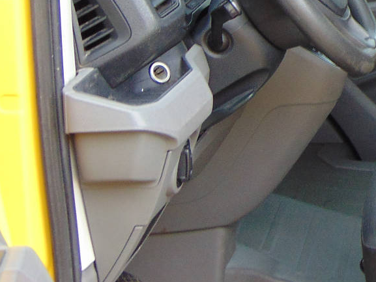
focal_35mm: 97
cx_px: 437
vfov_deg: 14.9
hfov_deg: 19.2
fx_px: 1054
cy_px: -12
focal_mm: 6.3
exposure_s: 1/80
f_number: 3.2
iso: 80
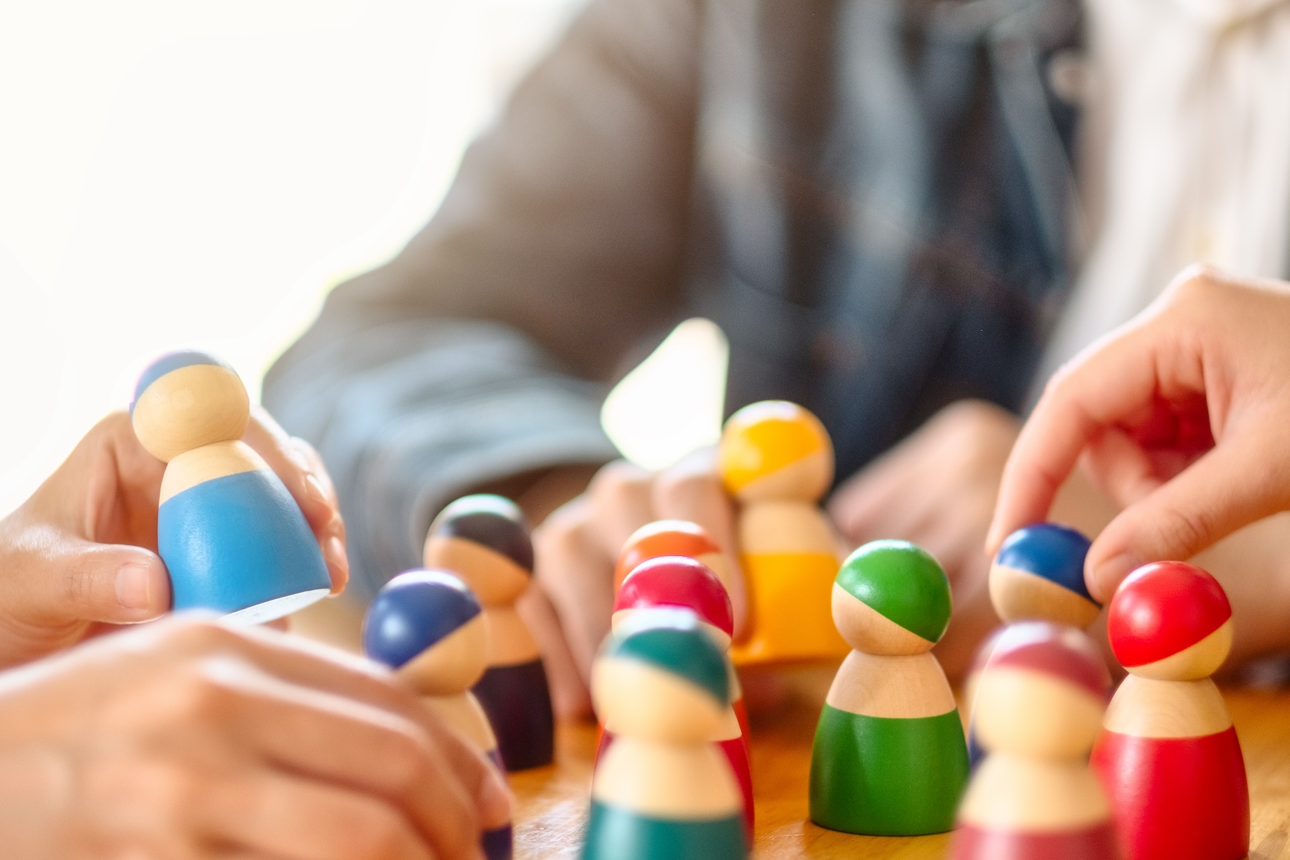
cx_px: 660
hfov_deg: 20.4
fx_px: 3583
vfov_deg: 13.7
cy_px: 485
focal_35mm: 100
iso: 200
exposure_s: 1/100
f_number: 1.2
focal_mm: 56
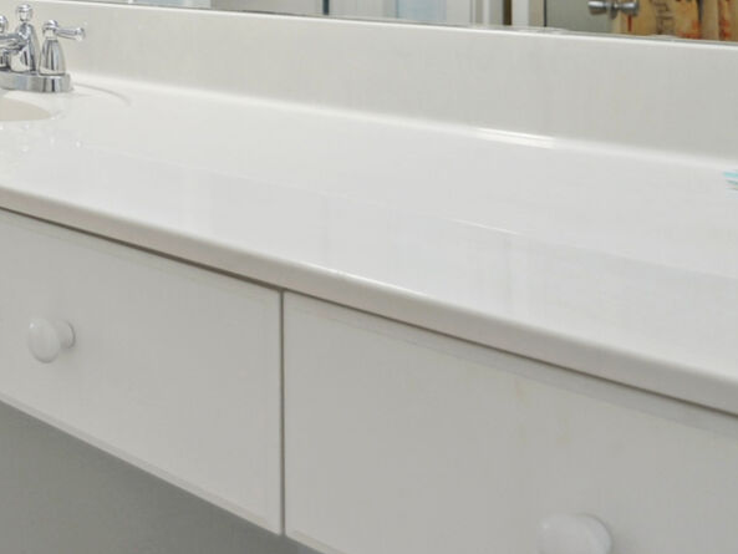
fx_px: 1194
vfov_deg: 24.6
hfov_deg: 30.7
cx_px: -71
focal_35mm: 56
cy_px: -30
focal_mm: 20
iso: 400
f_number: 3.5
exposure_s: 1/50
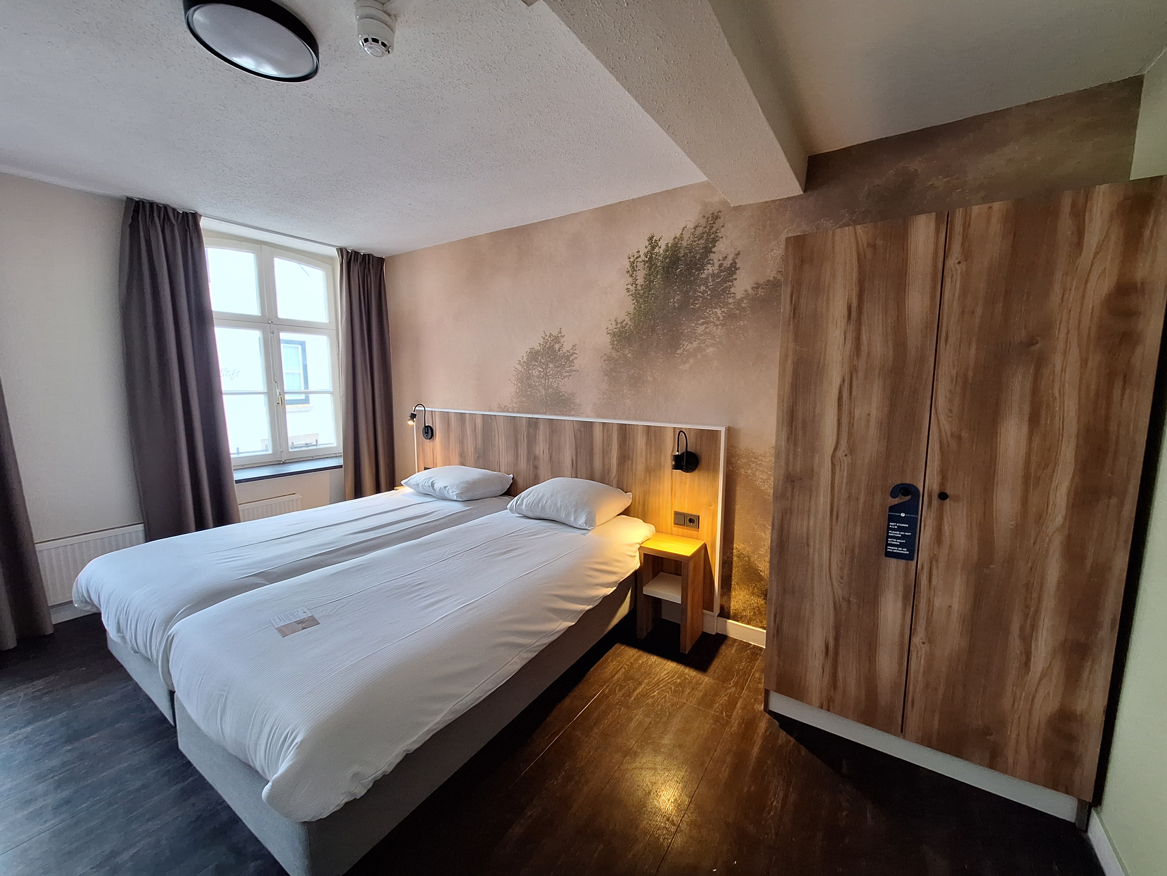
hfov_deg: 106.2
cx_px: 584
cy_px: 438
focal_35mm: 13
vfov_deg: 89.9
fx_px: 438
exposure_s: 1/50
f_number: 2.2
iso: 100
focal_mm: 1.74
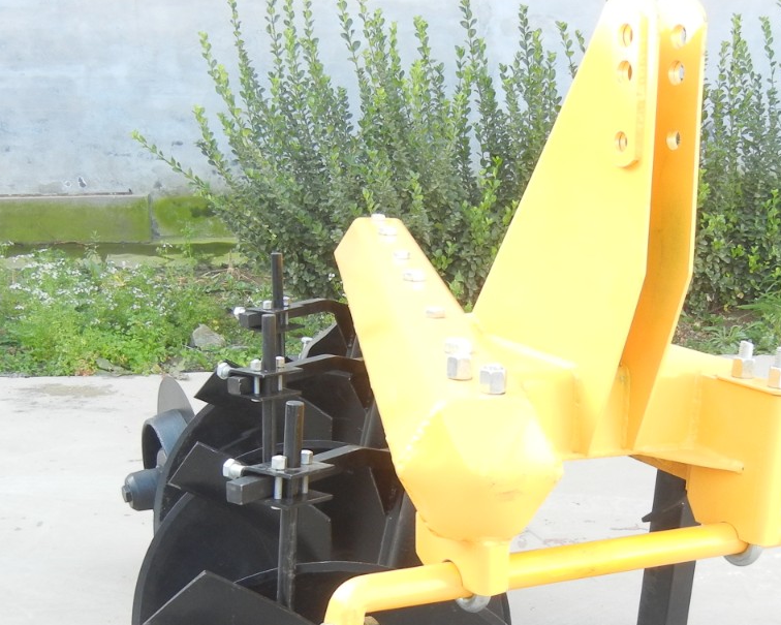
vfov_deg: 24.2
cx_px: 463
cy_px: 500
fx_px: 1433
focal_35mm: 62
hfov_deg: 30.4
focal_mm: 5.4
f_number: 3.5
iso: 160
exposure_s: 1/72.1
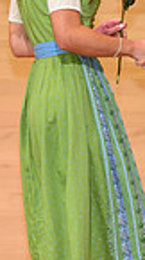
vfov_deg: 4.3
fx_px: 3449
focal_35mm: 502
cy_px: 121
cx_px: 146
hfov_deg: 2.4
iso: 2000
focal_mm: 105
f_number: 5
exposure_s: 1/200
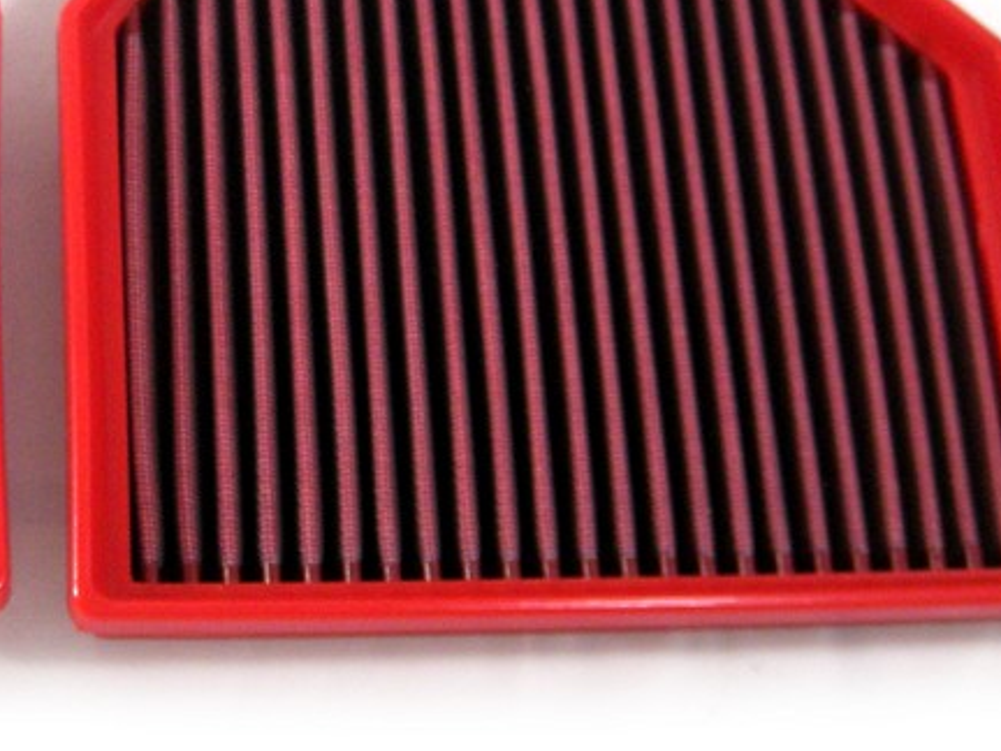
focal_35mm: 81
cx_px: 44
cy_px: 190
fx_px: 2342
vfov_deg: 18.1
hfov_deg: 23.3
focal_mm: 5.7
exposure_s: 1/117
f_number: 2.8
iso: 164
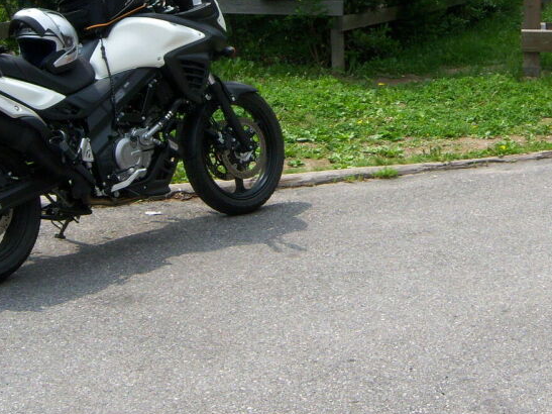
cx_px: 357
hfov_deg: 24.6
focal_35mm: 79
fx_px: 1259
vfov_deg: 18.1
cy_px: -18
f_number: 4.8
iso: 80
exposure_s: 1/400
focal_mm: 7.5
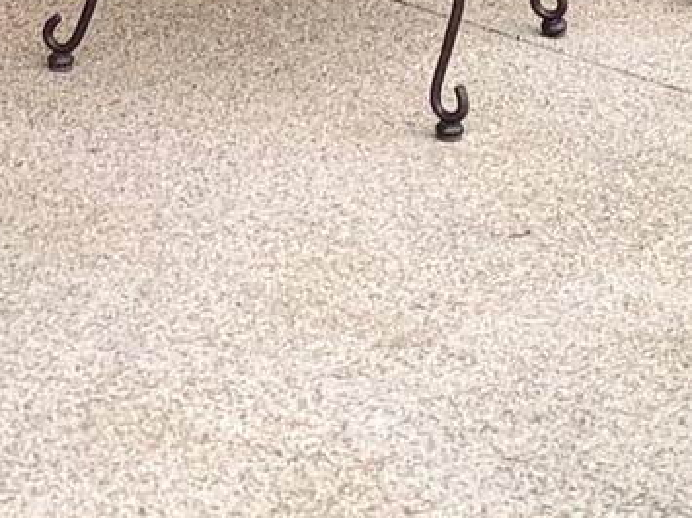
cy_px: -557
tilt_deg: -6.0
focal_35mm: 150
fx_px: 2998
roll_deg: -1.3
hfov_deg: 13.1
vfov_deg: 9.2
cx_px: 125
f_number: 1.8
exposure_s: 1/137
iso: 25
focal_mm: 4.25
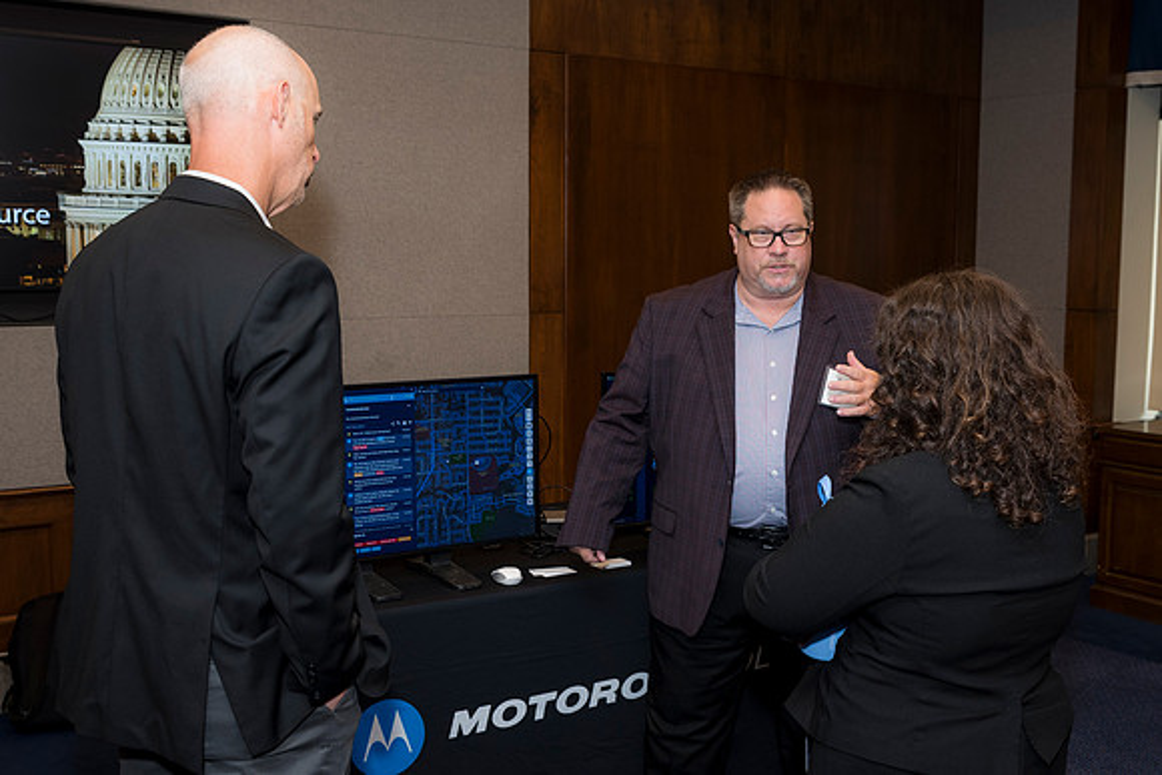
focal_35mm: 35
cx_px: 581
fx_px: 1130
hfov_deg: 54.4
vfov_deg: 37.9
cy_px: 388
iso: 800
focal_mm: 35
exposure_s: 1/125
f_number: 5
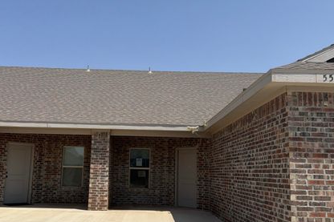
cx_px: 156
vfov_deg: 43.3
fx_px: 278
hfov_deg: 61.9
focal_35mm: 30
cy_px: 137
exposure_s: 1/7353
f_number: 1.78
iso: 80
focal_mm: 6.76
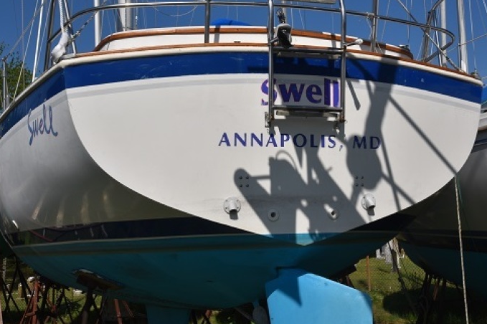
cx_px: 268
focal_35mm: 53
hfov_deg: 37.5
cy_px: 138
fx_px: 717
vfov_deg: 25.5
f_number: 13
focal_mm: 40
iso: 100
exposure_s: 1/200
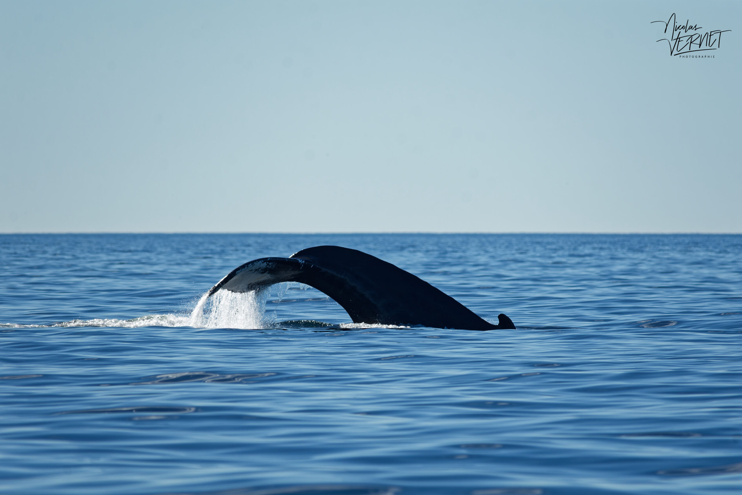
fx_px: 15455
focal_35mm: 750
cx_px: 371
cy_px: 248
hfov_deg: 2.8
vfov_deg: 1.8
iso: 250
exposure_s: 1/1000
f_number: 8
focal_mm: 500
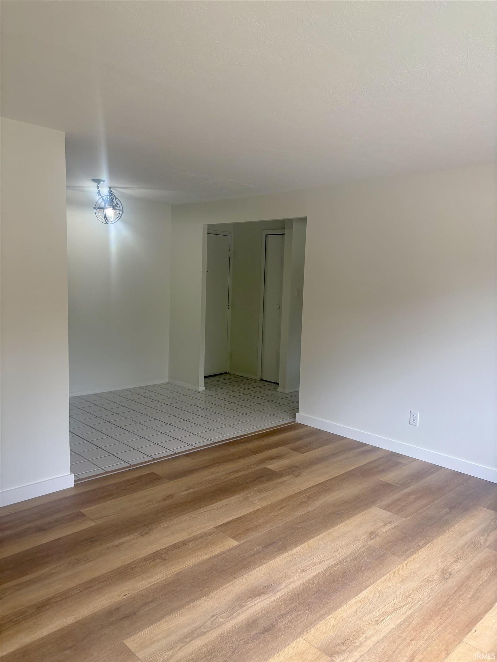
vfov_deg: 67.3
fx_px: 498
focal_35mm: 26
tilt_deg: -5.5
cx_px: 248
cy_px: 331
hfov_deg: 53.1
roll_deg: -1.0
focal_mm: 5.96
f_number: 1.6
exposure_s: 1/122
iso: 50
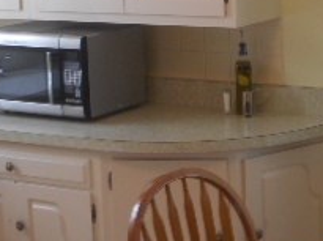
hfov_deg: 16.0
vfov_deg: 12.0
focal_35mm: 122
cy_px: 27
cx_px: 266
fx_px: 1136
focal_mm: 6.9
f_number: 4.5
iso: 110
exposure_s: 1/30
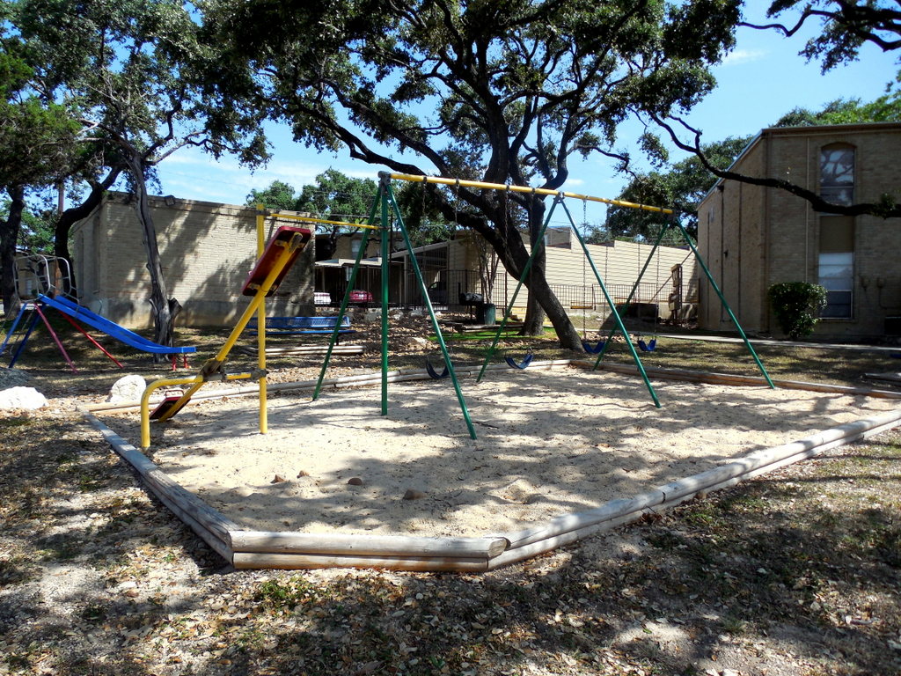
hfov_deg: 69.4
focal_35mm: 25
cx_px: 450
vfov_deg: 54.9
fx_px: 651
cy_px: 338
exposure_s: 1/800
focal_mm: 4.5
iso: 125
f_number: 3.3
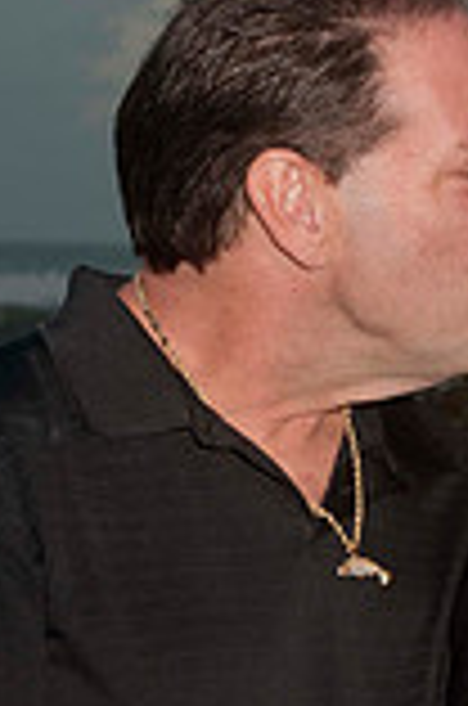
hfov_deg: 6.3
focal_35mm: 215
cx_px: 493
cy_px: 585
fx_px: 4211
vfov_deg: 9.6
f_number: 8
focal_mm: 50
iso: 100
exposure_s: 1/30
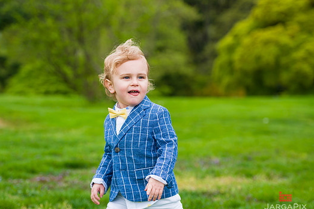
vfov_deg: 13.4
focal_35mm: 102
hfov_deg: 20.0
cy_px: 107
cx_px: 148
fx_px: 889
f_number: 3.5
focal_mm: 92
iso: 200
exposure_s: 1/800
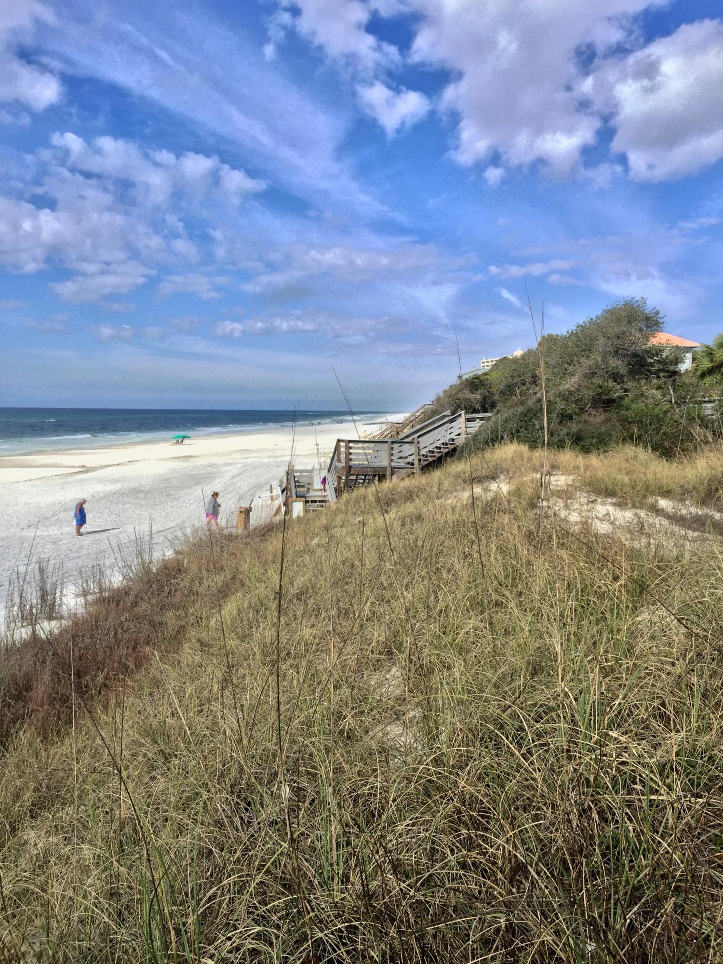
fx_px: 808
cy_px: 482
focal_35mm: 29
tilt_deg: -3.1
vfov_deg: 61.7
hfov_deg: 48.2
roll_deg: -1.7
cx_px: 362
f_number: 2.2
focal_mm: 4.15
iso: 32
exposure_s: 1/1412
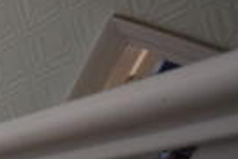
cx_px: -336
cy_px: 169
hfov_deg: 15.1
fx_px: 483
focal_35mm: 73
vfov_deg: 18.1
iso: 400
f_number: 4
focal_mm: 10
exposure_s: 1/60
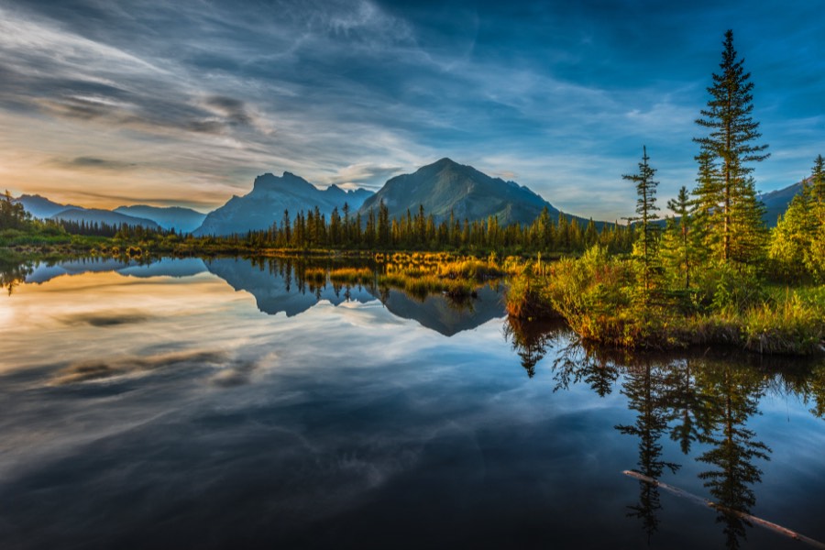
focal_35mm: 20
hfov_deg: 84.0
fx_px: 458
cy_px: 275
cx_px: 412
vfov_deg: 61.9
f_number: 22
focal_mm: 20
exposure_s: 1/20
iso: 250
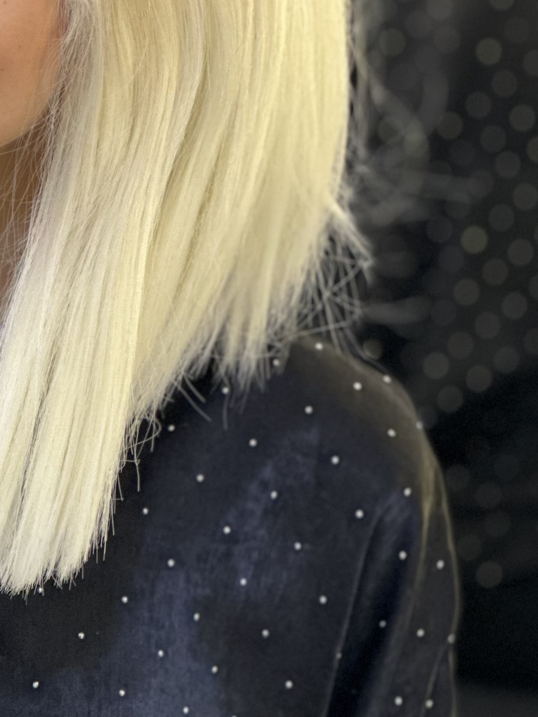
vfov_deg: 9.9
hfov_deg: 7.4
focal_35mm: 200
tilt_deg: -13.8
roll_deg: -4.8
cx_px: -31
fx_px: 4145
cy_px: 106
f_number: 2.8
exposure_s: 1/50
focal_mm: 9
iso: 160
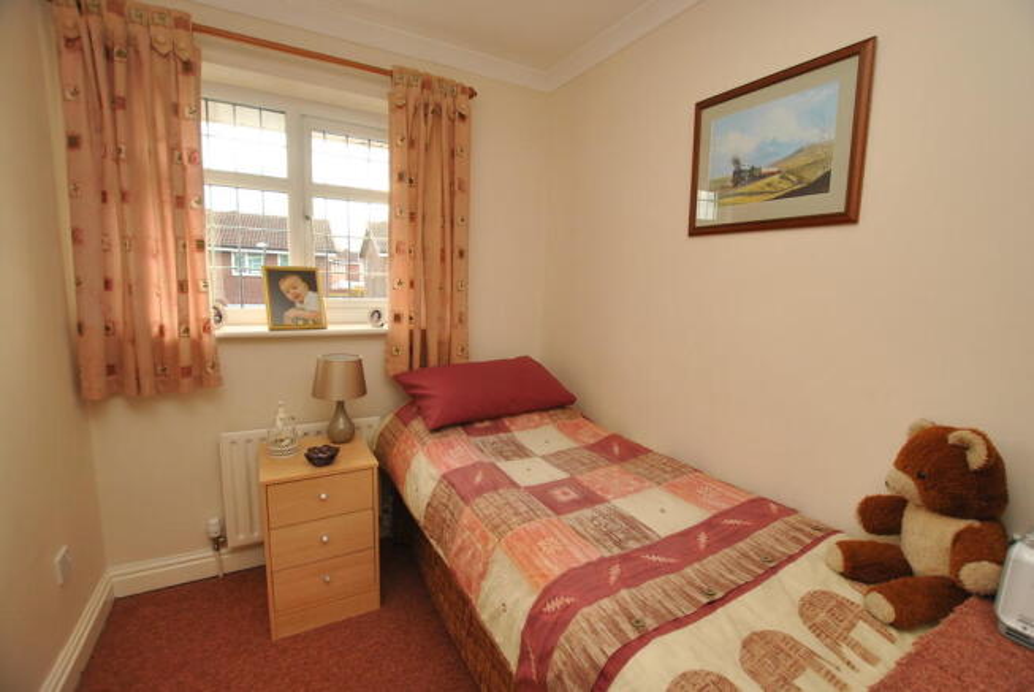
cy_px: 346
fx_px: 431
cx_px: 517
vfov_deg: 77.5
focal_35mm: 15
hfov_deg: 100.3
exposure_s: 1/60
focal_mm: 10
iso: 200
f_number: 4
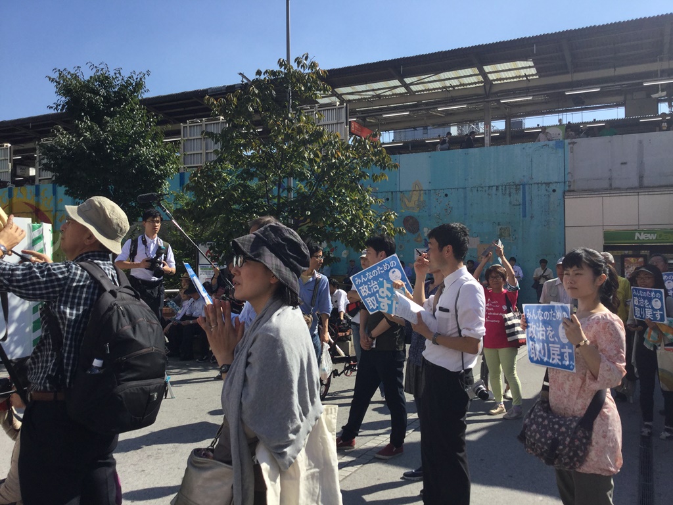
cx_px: 336
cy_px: 252
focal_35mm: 31
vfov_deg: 45.4
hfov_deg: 58.4
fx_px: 603
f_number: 2.4
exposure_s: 1/1314
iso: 25
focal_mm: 3.3
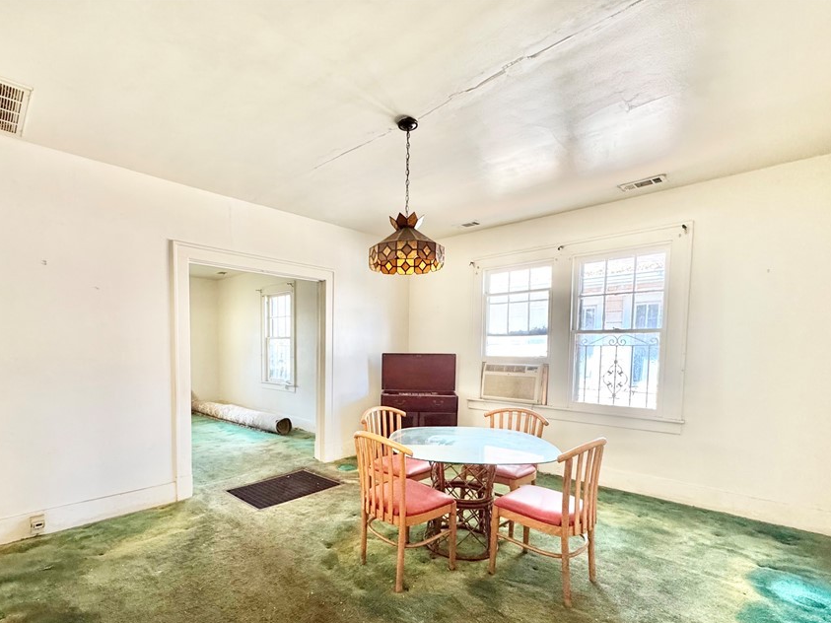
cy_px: 376
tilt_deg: -4.2
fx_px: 408
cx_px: 357
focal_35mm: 17
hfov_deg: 90.5
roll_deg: -0.9
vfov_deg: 73.9
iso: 320
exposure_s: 1/73
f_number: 2.2
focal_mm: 2.22
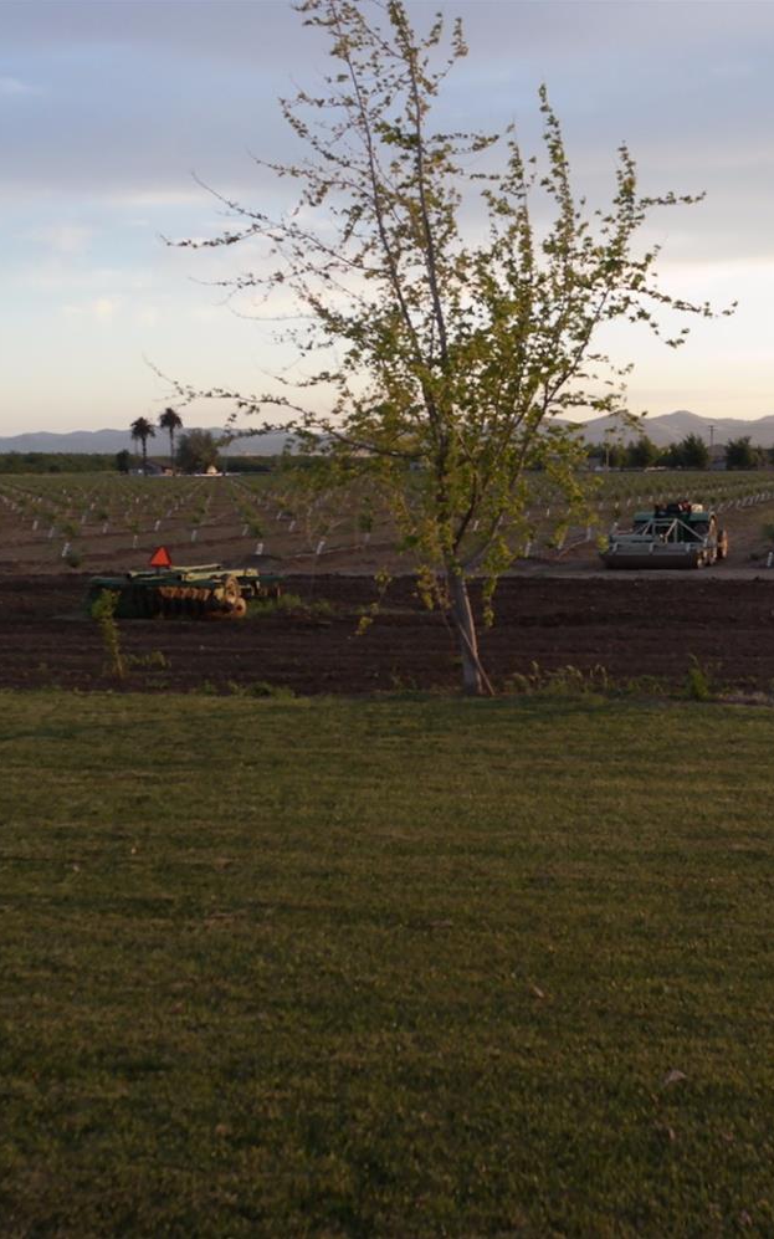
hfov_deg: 27.7
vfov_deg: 43.5
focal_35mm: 46
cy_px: 620
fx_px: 1553
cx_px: 567
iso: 100
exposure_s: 1/160
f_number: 4.5
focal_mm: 20
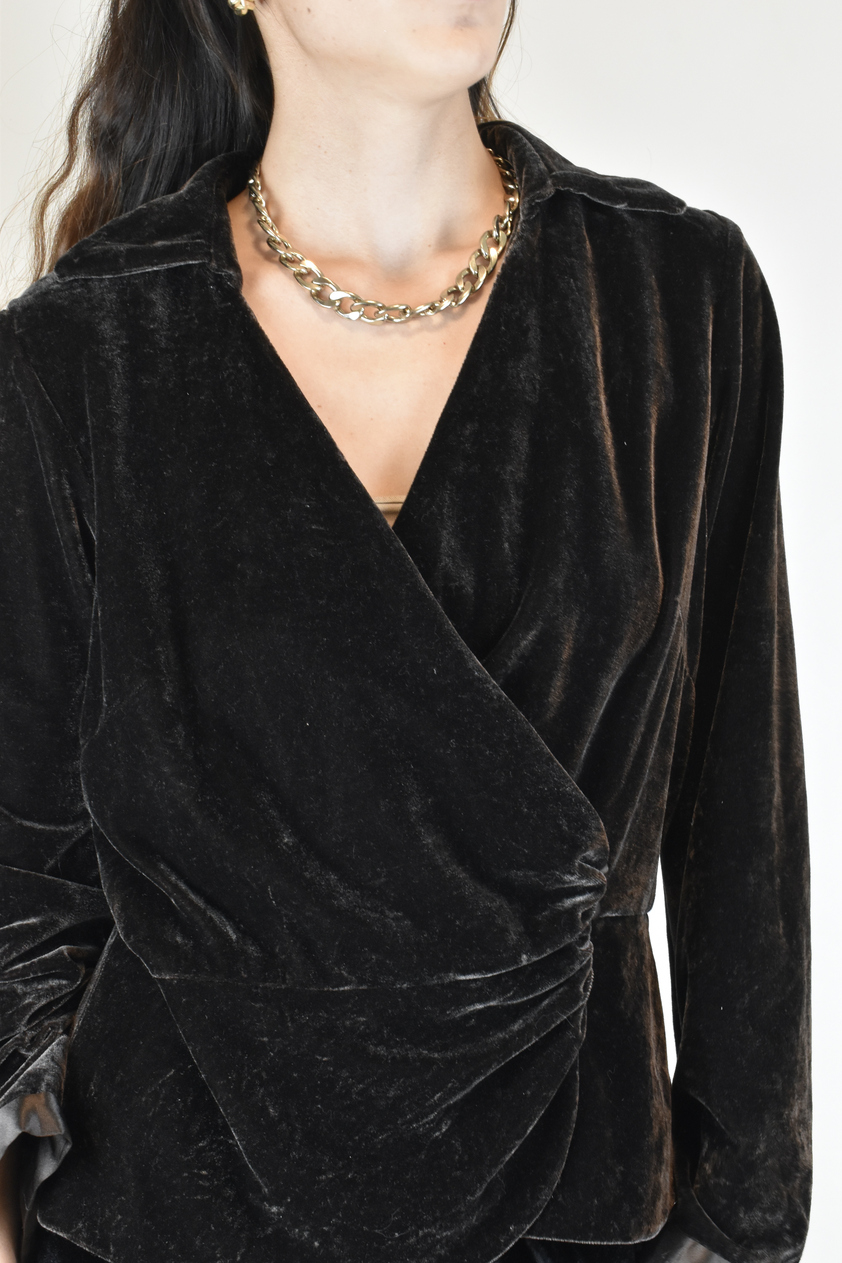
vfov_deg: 35.1
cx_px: 421
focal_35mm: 57
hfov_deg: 23.8
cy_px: 632
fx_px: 2000
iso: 1600
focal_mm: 38
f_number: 13
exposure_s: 1/30
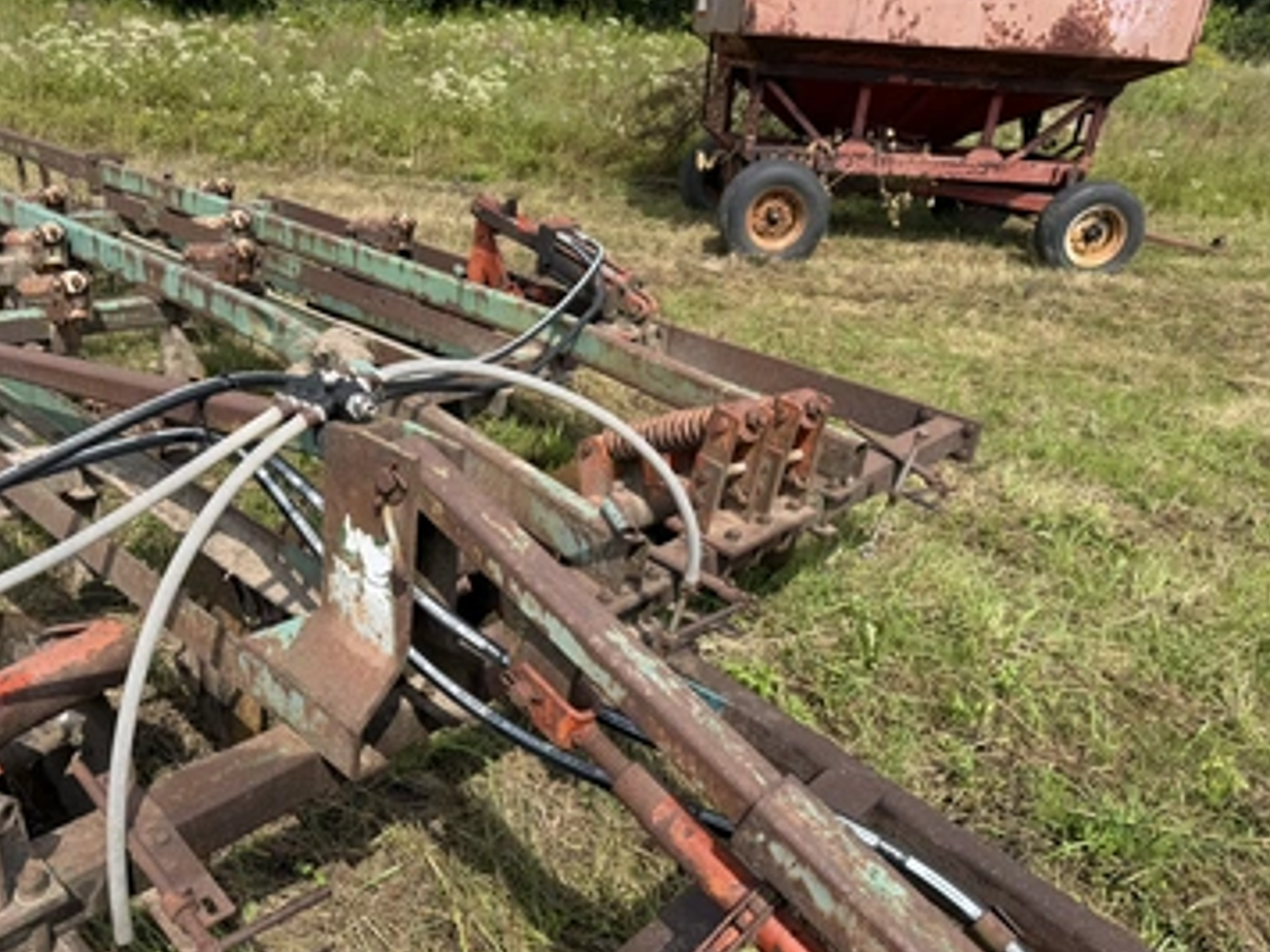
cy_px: 517
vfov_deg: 51.3
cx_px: 560
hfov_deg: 65.1
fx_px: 991
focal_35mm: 27
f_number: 1.78
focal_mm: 6.76
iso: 80
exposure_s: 1/3145
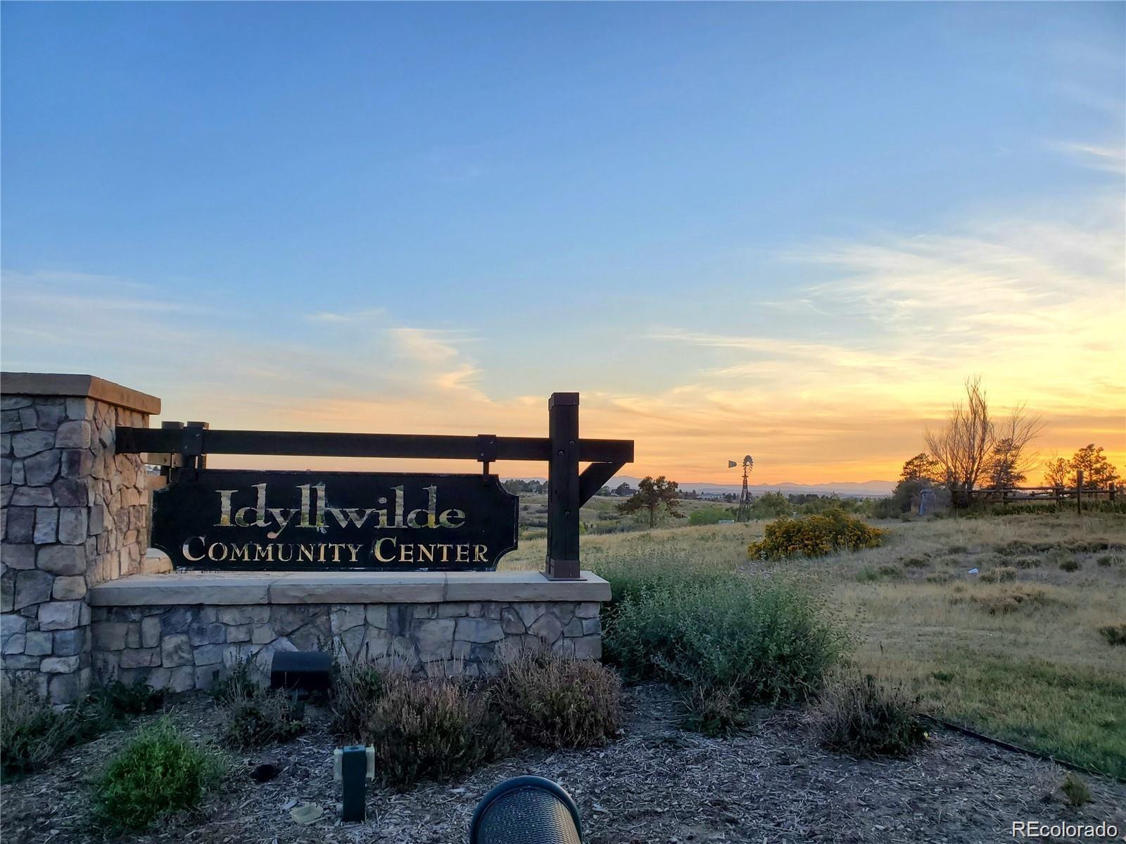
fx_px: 846
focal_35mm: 26
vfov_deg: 53.1
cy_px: 422
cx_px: 563
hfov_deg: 67.3
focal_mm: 4.3
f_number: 2.4
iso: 50
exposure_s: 1/343
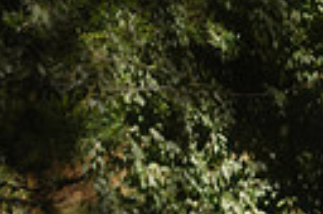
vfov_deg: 5.4
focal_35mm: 249
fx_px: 2231
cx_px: 290
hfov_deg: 8.3
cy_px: -240
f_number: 6.3
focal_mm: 55
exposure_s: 1/500
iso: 125
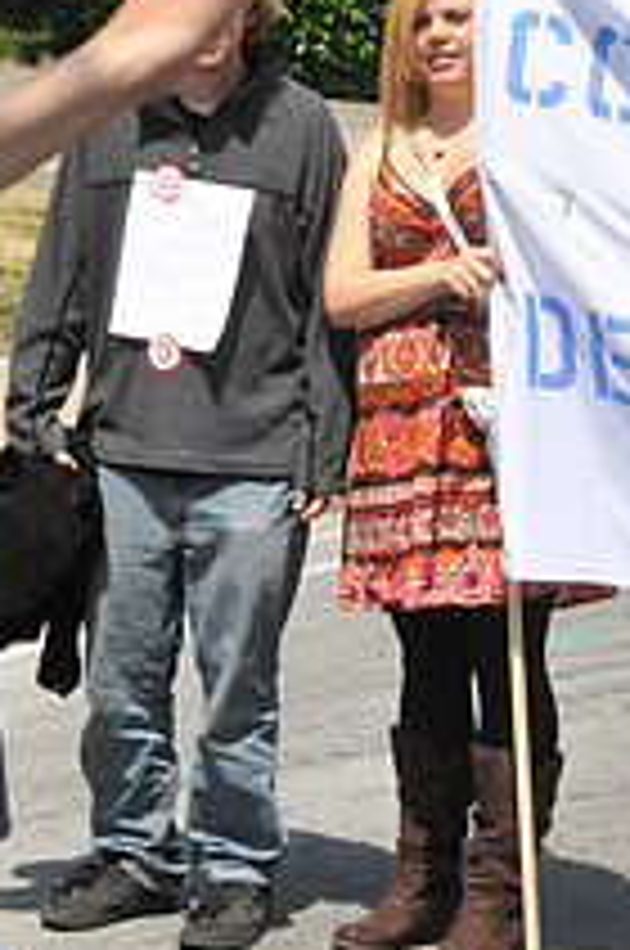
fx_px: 3802
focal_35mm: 144
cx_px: -34
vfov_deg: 14.2
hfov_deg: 9.4
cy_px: 198
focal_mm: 35
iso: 400
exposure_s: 1/250
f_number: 16
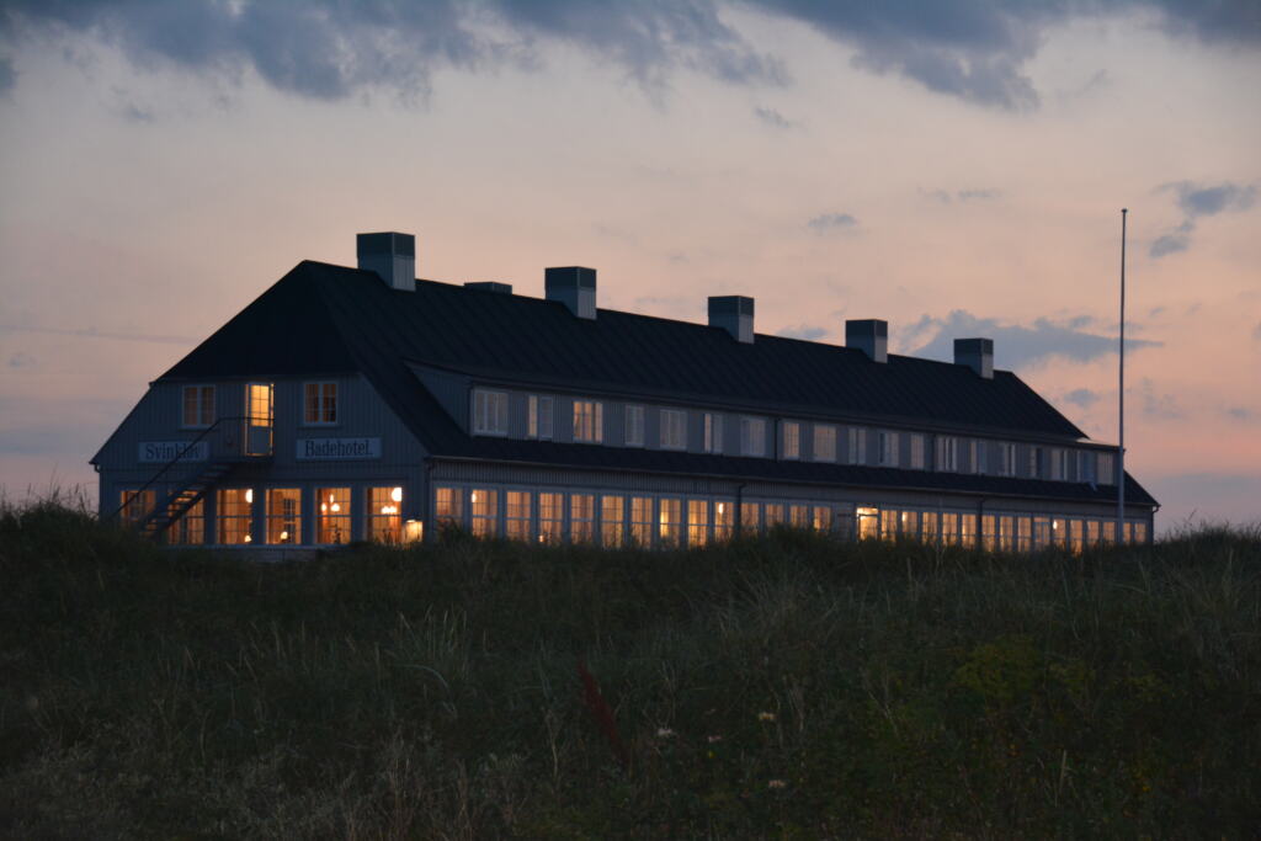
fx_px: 2890
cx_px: 630
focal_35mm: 82
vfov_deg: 16.6
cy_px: 420
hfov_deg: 24.6
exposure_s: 1/60
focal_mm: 55
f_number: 5
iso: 1250
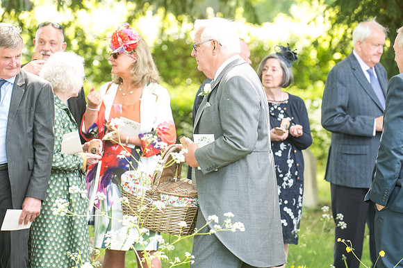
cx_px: 202
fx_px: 2014
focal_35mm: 180
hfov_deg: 11.4
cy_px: 134
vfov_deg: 7.6
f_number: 6.3
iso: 2000
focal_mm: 180
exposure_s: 1/400
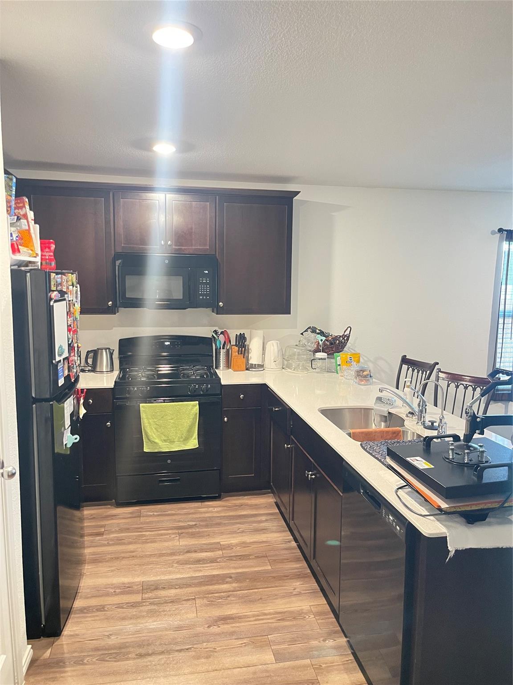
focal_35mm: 25
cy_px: 342
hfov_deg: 54.9
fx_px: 494
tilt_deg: -6.2
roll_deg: +0.0
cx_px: 256
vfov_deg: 69.4
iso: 640
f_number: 1.6
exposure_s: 1/40
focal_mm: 5.1
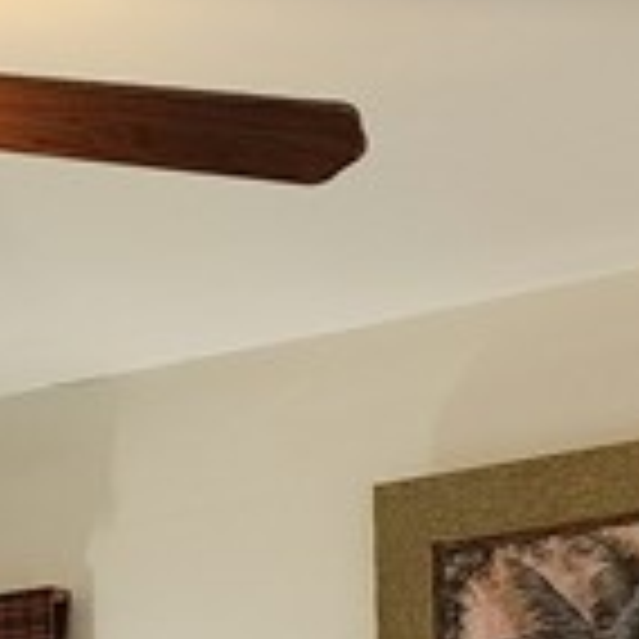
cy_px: 1053
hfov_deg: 11.8
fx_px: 3070
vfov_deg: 11.3
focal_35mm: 147
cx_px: 58
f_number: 1.8
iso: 160
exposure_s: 1/120
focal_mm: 6.4
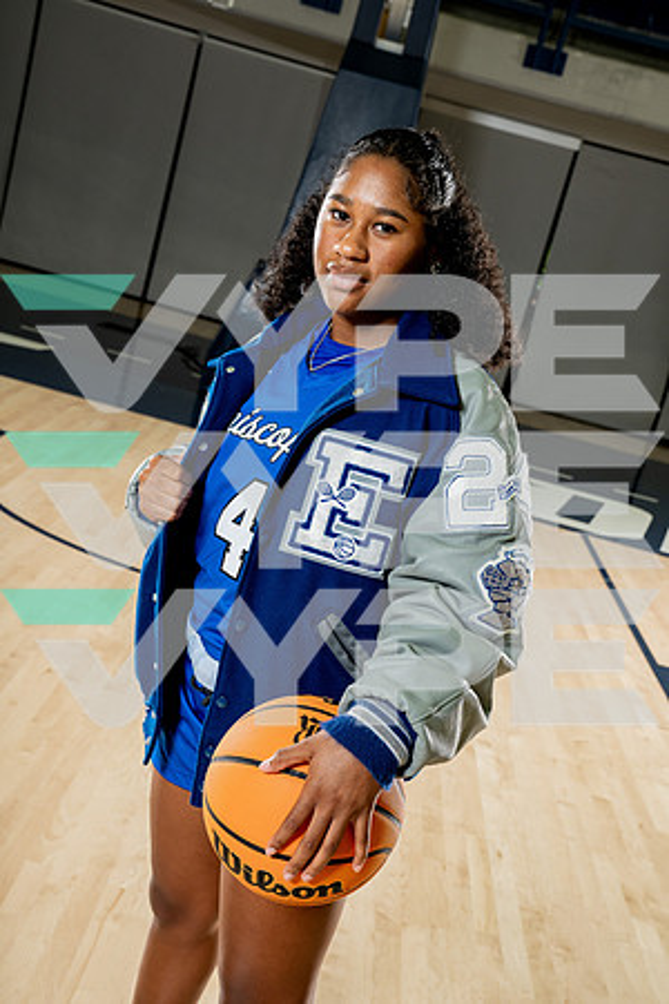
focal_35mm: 48
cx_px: 334
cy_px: 502
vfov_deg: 41.1
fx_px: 1338
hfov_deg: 28.1
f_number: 8
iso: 640
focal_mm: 48
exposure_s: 1/250
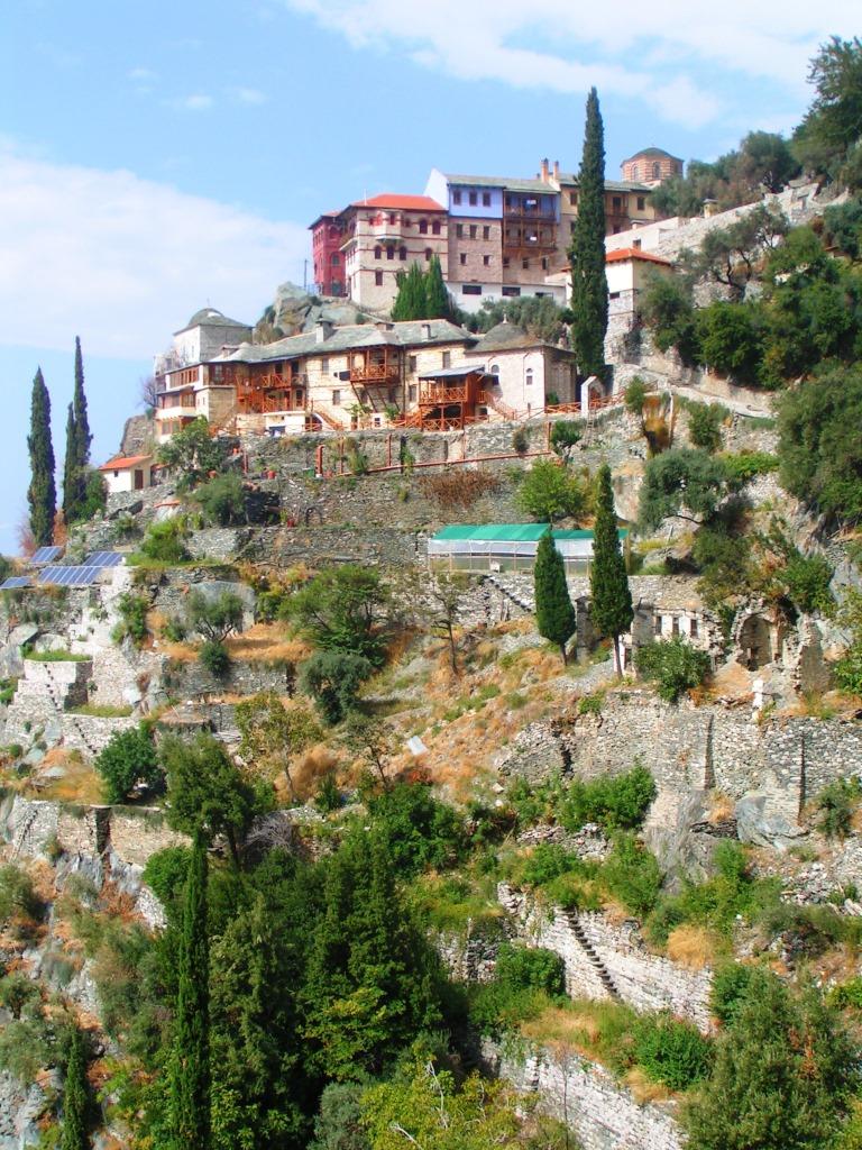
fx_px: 1627
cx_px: 431
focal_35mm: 49
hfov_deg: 29.7
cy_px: 575
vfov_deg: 38.9
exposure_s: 1/320
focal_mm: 7.6
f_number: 5.6
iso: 50
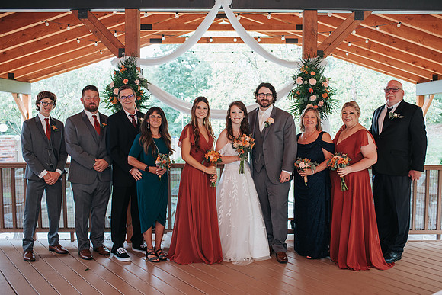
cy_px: 151
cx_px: 232
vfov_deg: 35.2
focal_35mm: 38
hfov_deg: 50.8
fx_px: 465
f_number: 3.2
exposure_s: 1/200
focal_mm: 35
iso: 450
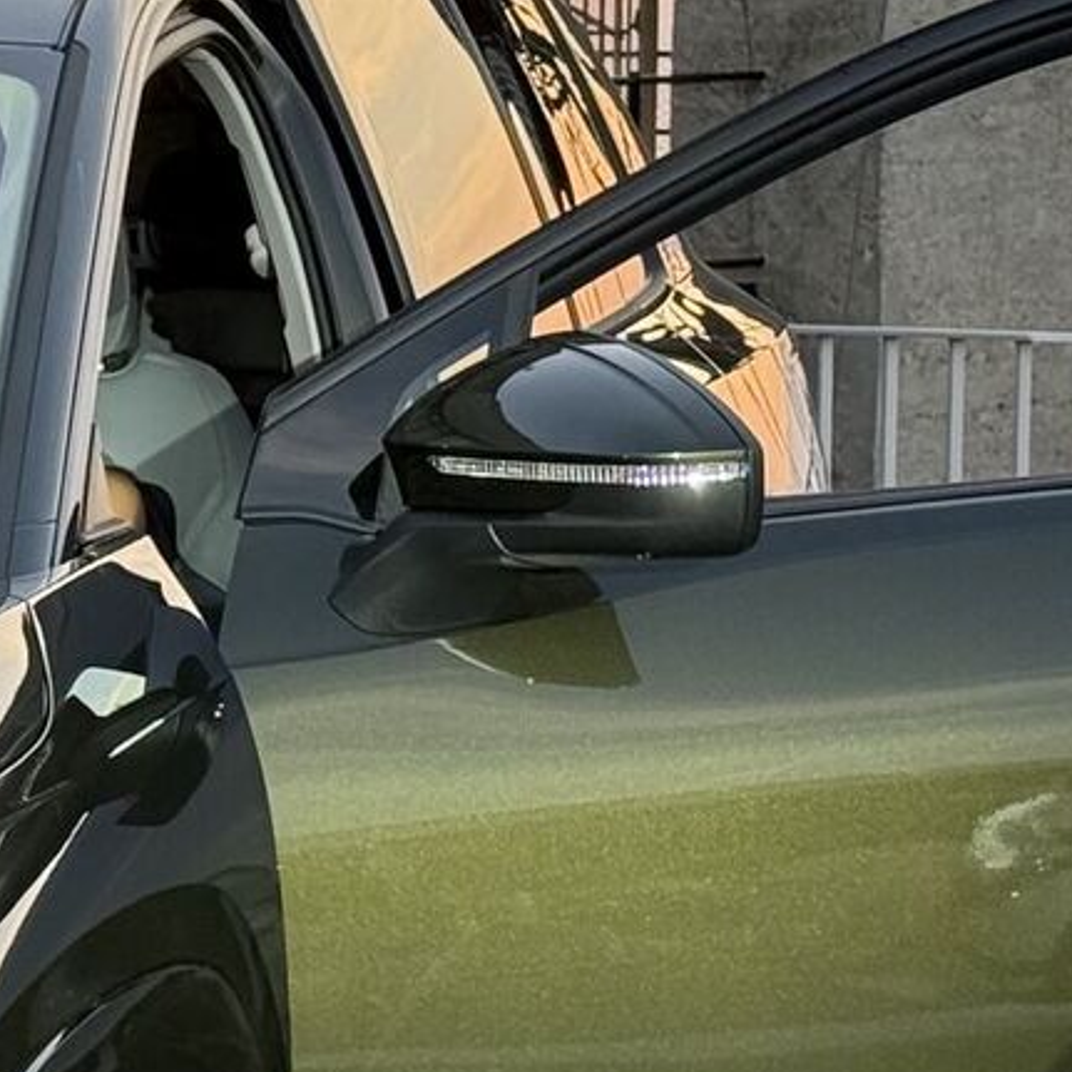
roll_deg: +0.6
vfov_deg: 9.2
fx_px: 6622
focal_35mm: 189
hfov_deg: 9.0
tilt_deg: -6.3
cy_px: 791
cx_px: -619
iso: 80
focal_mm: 6.76
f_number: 1.78
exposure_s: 1/260
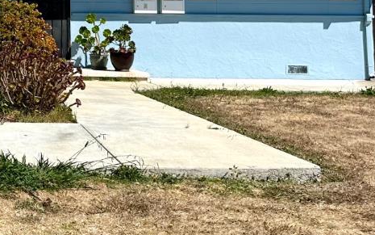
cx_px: -124
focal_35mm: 82
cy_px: -29
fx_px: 838
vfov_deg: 15.5
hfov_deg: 22.3
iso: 80
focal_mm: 6.86
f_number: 1.78
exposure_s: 1/7042
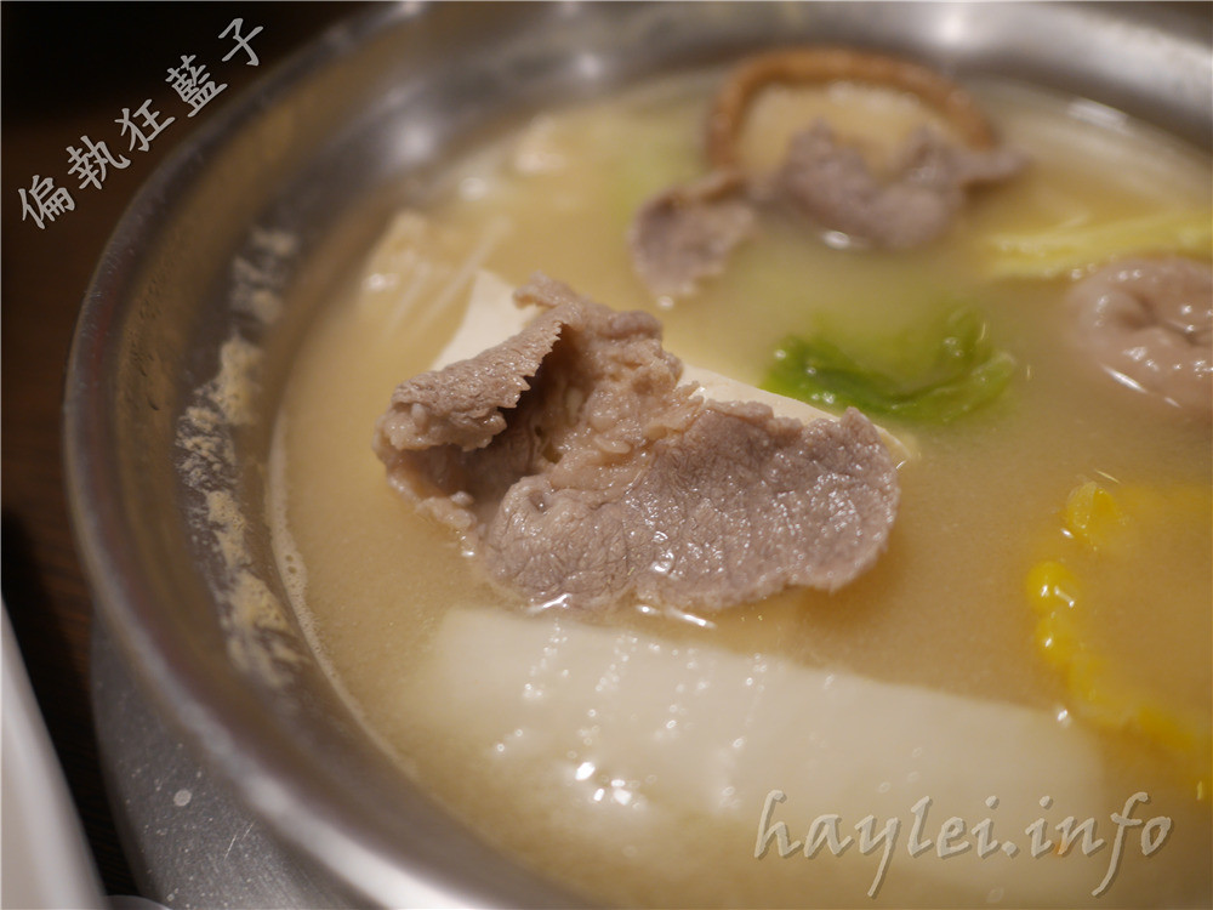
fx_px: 1051
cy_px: 455
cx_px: 606
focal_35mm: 30
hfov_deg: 60.0
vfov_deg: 46.8
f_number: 1.7
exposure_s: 1/60
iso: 250
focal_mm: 15
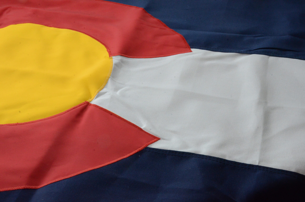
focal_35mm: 72
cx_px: 152
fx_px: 609
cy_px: 101
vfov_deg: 18.8
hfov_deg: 28.1
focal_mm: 48
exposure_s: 1/30
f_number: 25
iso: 2800
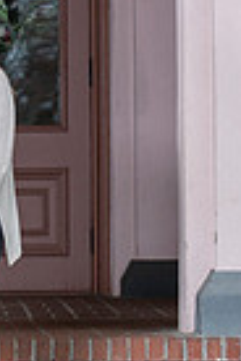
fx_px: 2550
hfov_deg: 5.4
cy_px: -29
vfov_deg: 8.1
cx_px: -60
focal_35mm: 254
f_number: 4
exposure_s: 1/60
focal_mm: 78
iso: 200
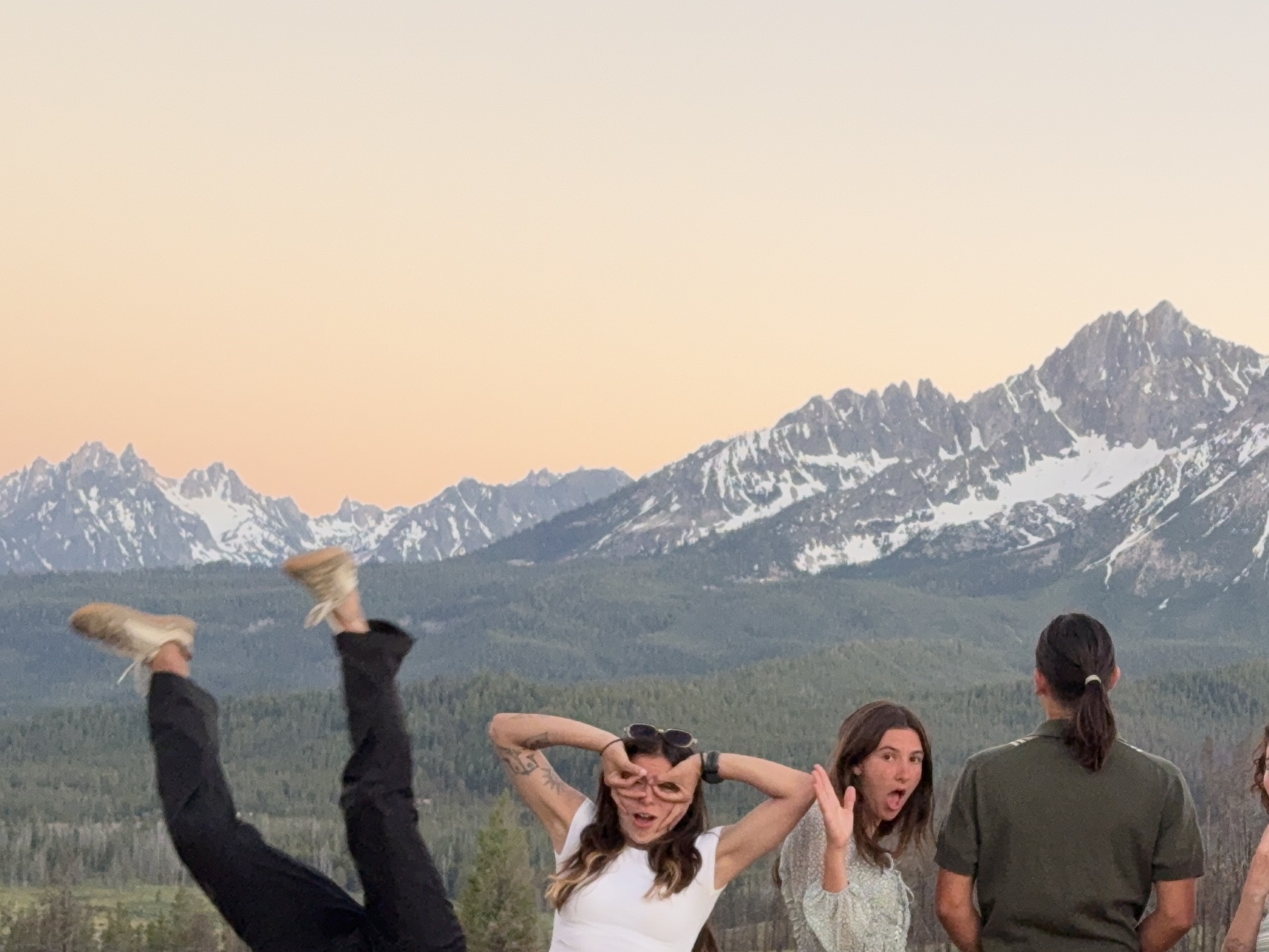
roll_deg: -3.2
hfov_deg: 17.9
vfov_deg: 13.7
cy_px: 633
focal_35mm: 108
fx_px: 3959
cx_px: 1164
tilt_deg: +2.0
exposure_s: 1/70
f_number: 1.78
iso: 100
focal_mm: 6.76
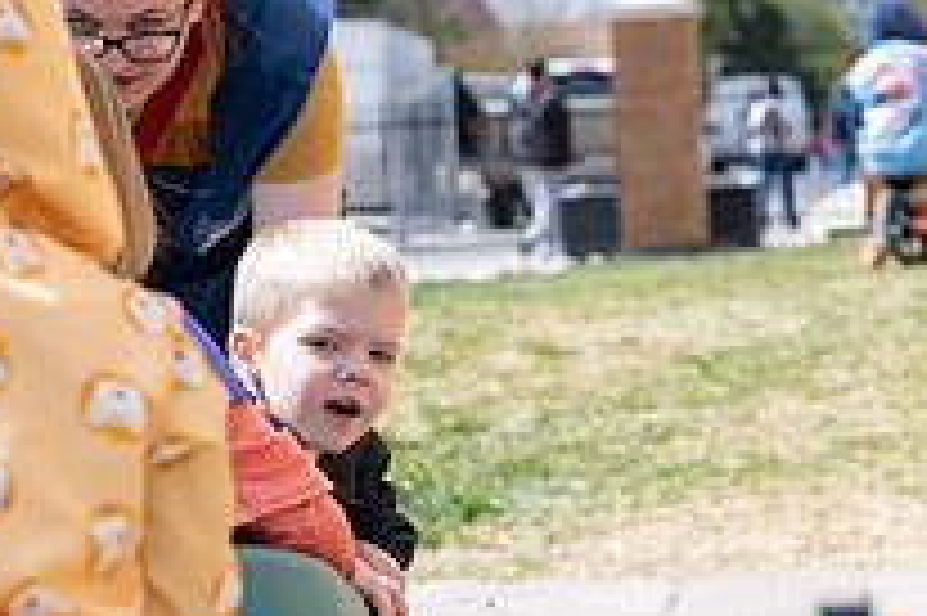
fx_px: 3628
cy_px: 758
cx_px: 378
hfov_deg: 14.6
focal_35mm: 141
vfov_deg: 9.6
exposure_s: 1/640
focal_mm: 50
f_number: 4
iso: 100
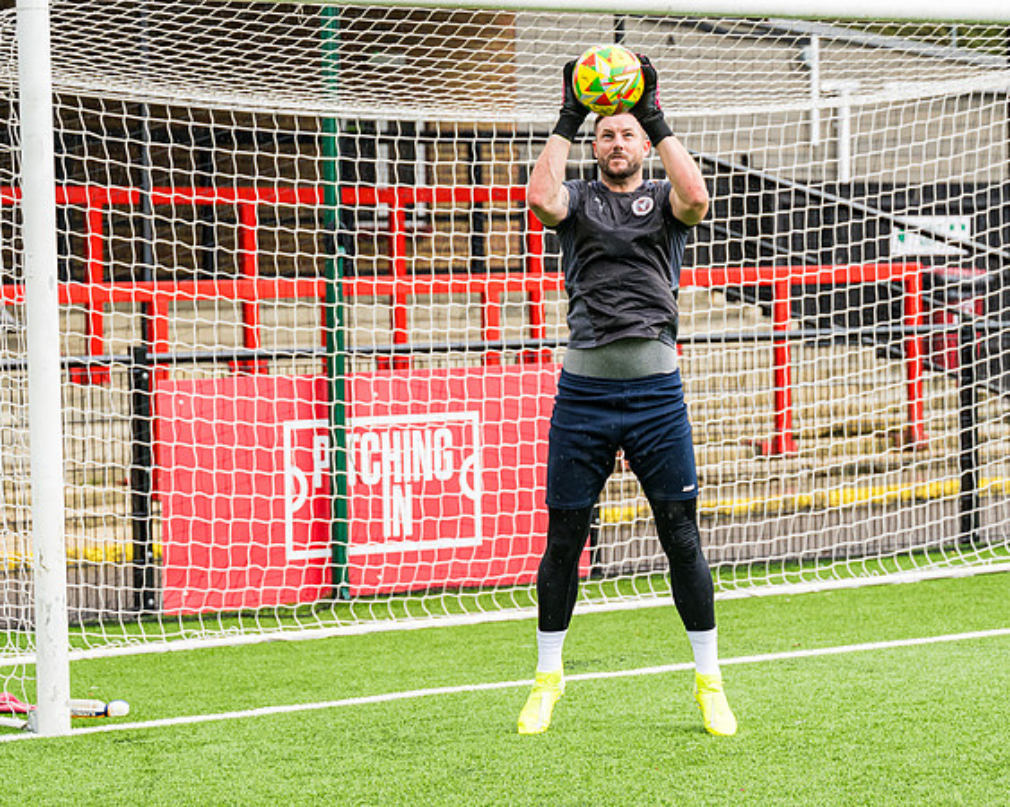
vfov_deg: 11.5
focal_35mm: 134
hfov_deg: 14.3
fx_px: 4012
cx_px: 536
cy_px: 457
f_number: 2.8
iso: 200
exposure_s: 1/640
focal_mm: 70
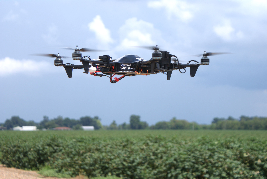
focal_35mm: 105
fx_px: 780
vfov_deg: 13.1
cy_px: 90
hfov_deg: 19.4
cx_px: 134
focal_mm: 70
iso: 100
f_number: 6.3
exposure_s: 1/640
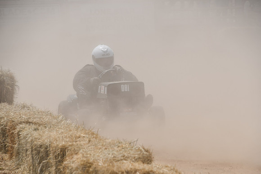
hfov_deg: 7.9
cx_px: 130
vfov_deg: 5.2
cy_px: 87
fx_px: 1900
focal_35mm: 262
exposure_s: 1/500
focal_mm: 175
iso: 100
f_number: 8
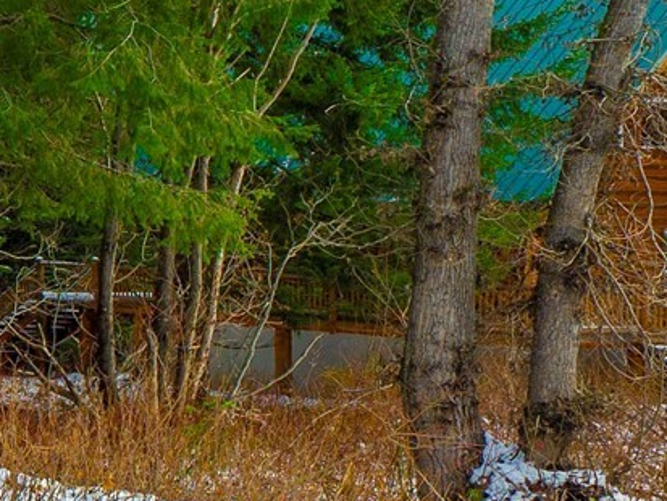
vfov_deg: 18.7
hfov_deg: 17.3
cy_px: 239
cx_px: -692
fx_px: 1523
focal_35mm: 79
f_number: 7.1
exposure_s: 1/40
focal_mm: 20
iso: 80
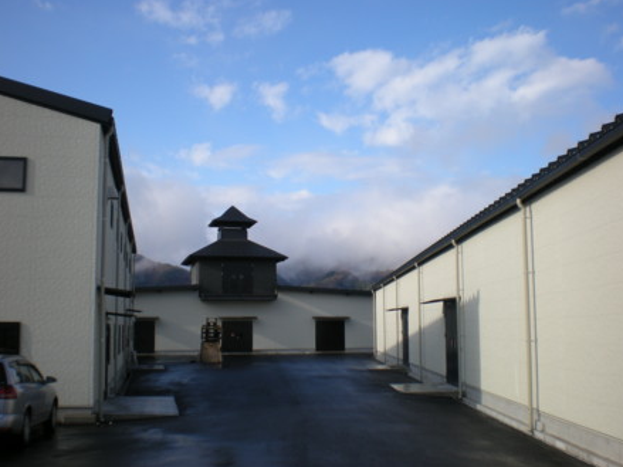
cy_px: 236
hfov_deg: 47.9
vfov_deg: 36.8
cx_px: 314
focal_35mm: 39
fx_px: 702
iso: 64
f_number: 4.6
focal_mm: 6.3
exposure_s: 1/360
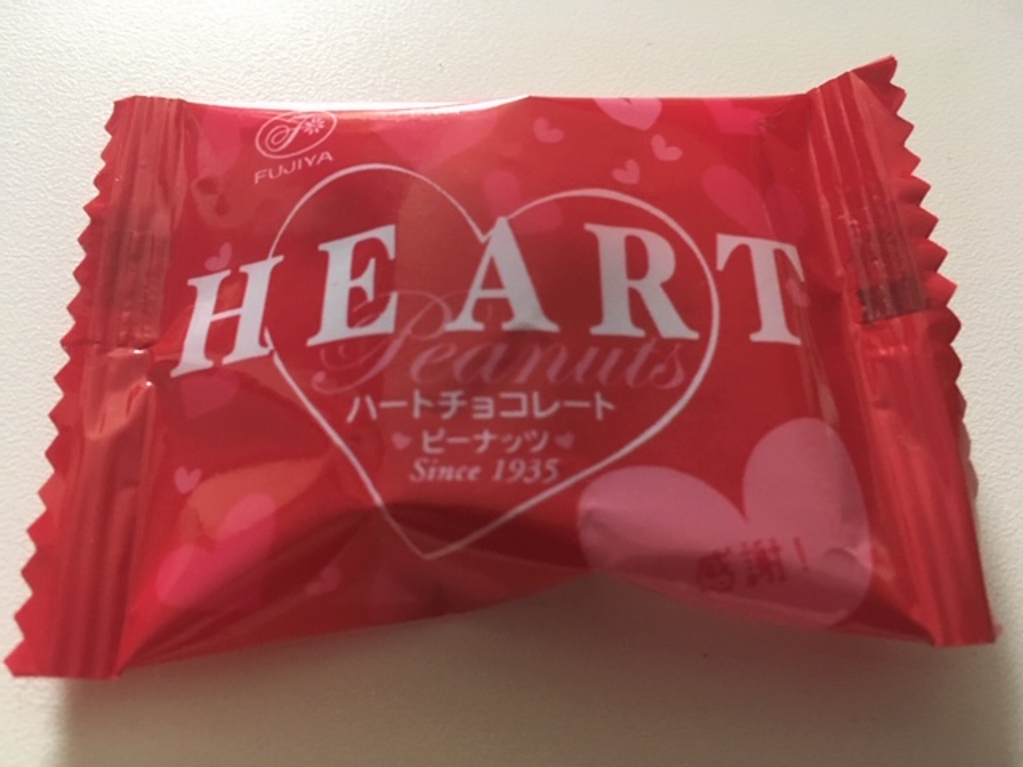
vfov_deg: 48.2
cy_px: 384
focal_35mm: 29
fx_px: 857
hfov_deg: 61.7
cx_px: 512
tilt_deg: -65.1
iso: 200
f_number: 2.2
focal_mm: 4.15
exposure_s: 1/15
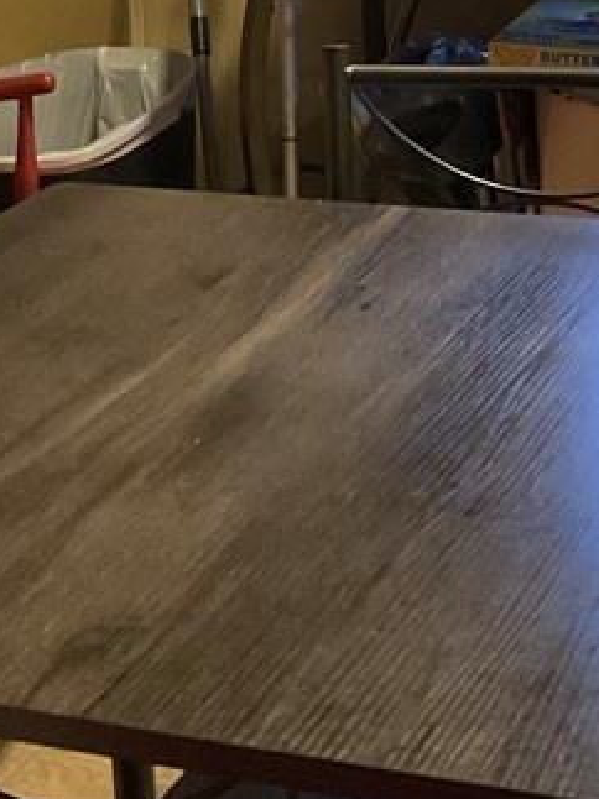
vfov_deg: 19.5
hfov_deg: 16.0
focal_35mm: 92
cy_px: -260
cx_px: 342
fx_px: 2124
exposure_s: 1/30
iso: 250
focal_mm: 3
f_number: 1.8
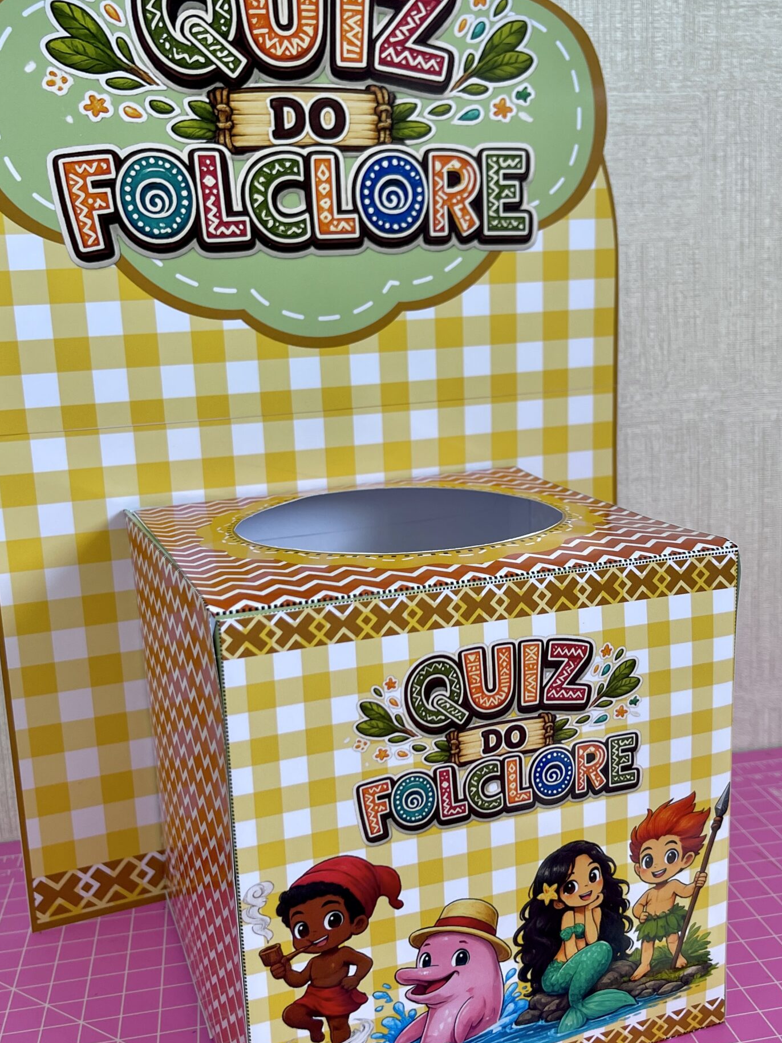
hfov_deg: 40.6
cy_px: 508
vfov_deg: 52.6
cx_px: 429
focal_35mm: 35
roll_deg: +2.7
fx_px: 1055
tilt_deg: -10.6
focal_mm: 5.1
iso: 80
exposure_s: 1/121
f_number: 1.6
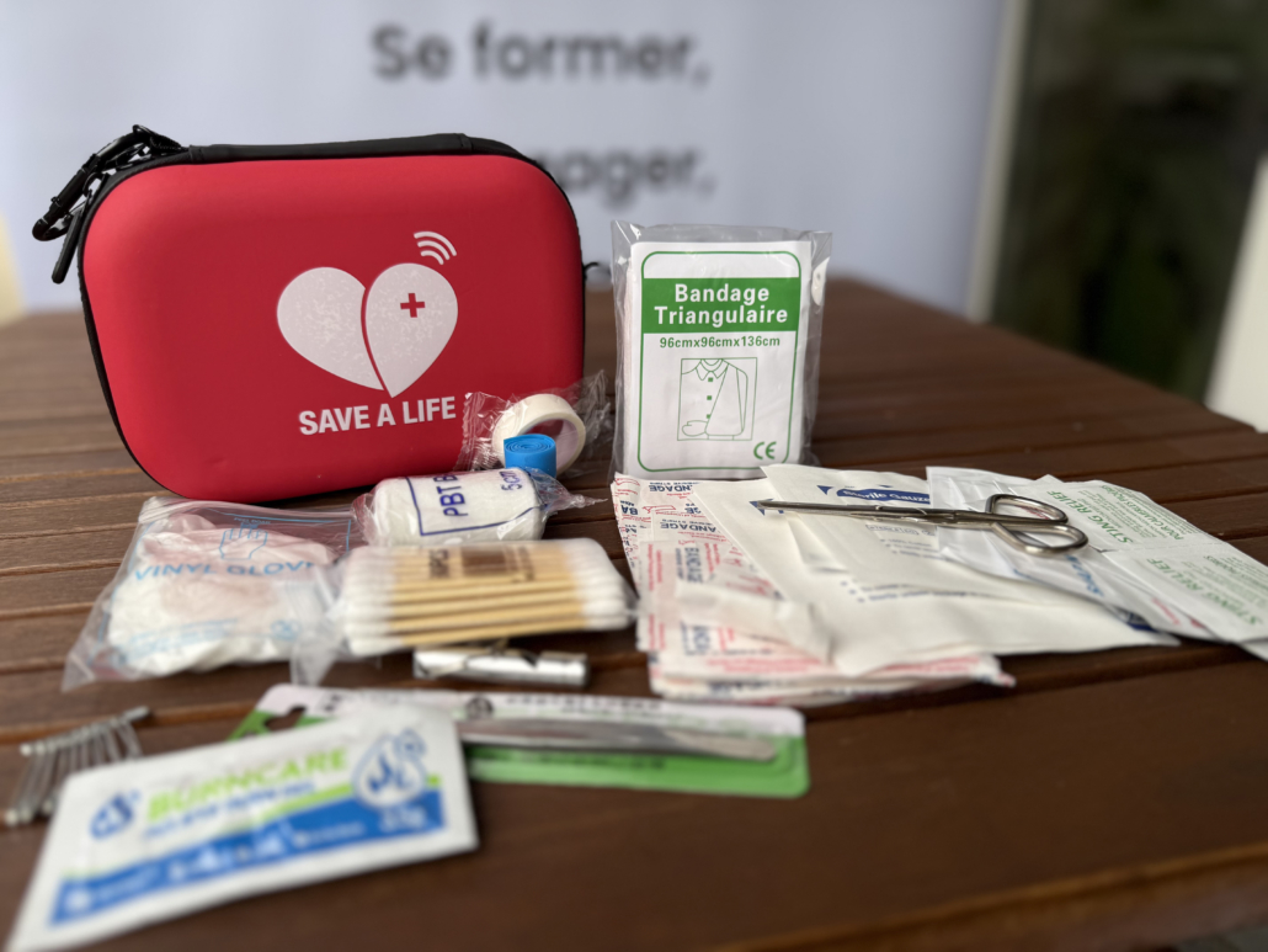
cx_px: 634
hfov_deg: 71.6
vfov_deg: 56.8
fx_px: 879
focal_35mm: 24
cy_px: 476
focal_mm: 6.76
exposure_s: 1/575
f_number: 1.78
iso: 80
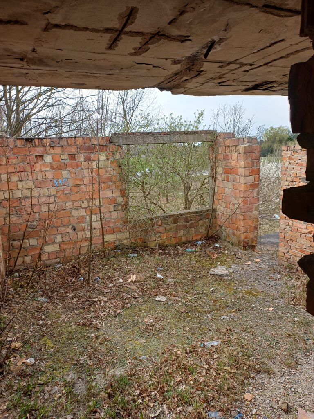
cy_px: 210
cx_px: 157
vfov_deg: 69.4
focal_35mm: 25
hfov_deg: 54.9
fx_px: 302
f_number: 1.8
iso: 50
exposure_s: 1/439
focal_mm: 4.65
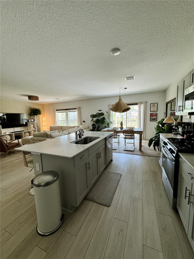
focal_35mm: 14
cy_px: 130
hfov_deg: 85.7
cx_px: 97
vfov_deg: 102.1
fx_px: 105
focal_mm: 2.22
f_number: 2.2
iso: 160
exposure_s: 1/99
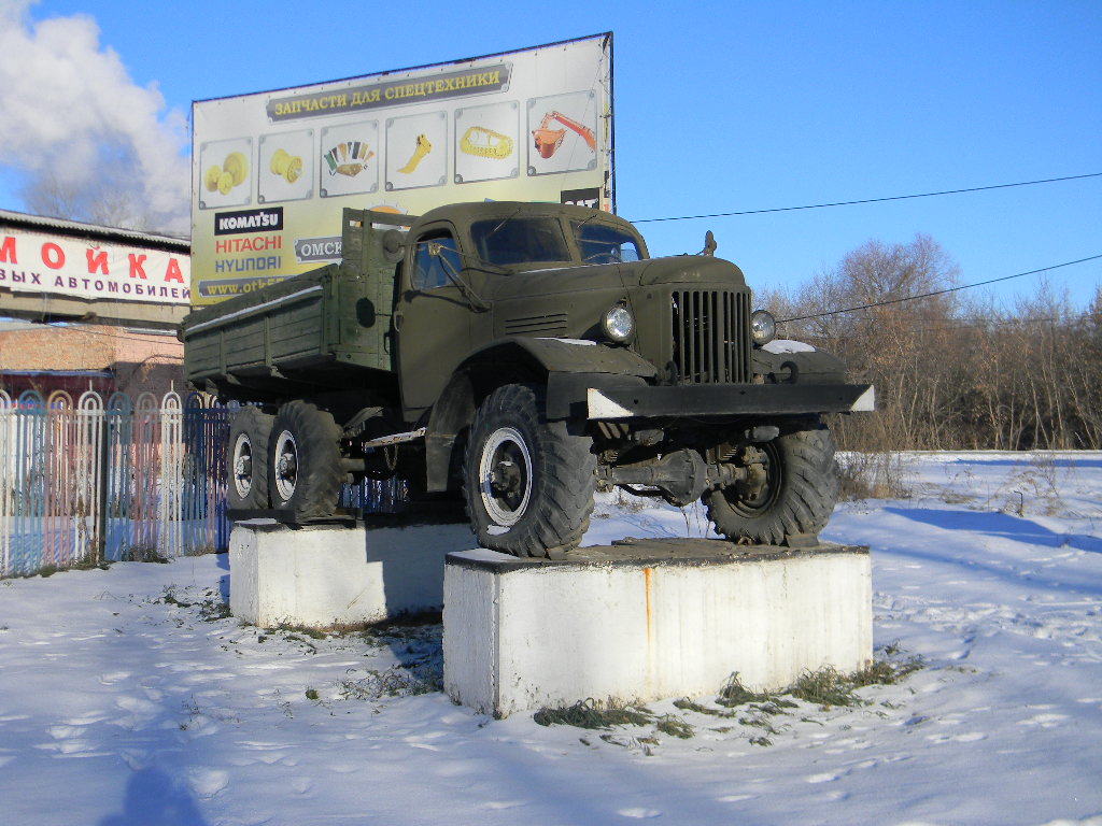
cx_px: 551
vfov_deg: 35.1
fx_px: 1305
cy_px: 413
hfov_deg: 45.8
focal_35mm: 41
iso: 80
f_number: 7.6
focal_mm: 7.3
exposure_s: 1/252
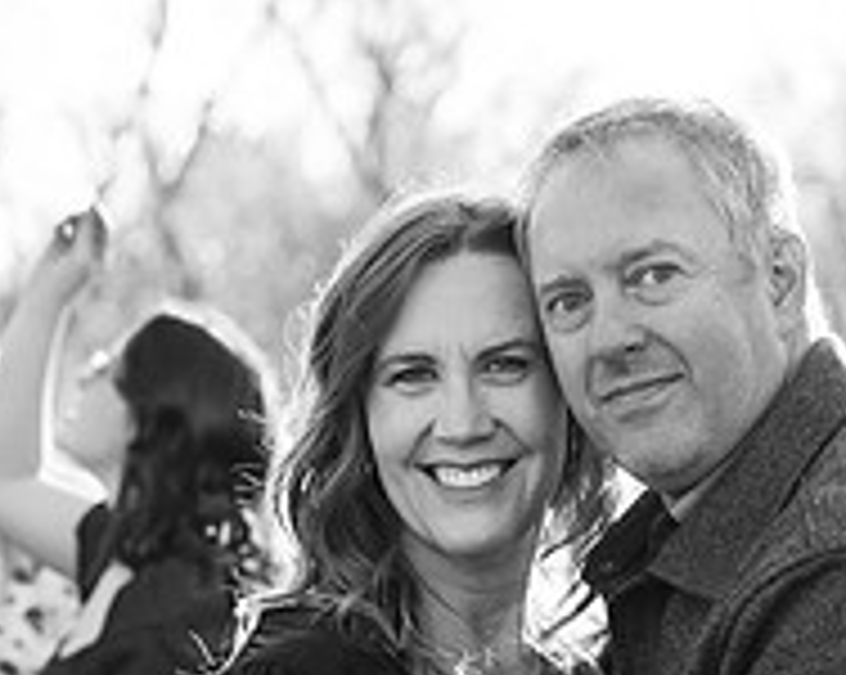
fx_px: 5078
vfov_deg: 7.6
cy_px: 565
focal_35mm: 203
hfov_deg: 9.5
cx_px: 94
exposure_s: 1/800
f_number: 4.5
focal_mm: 70
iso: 1000
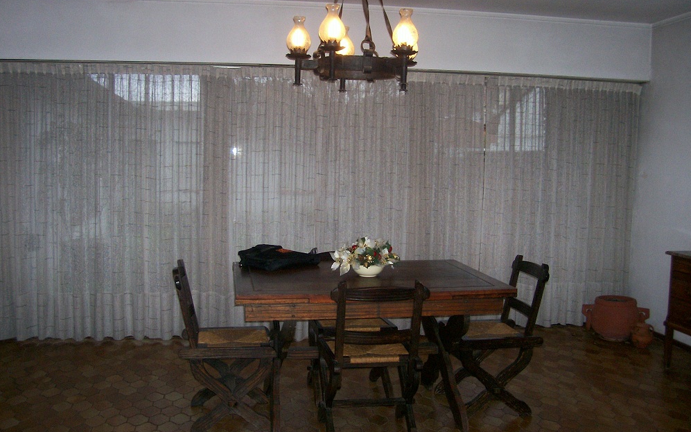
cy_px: 200
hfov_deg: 52.7
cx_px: 338
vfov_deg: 34.4
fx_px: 697
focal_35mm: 37
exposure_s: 1/112
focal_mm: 5.6
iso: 140
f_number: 2.7
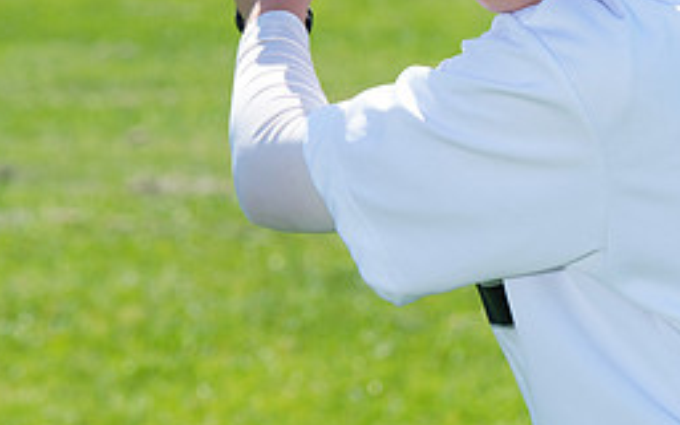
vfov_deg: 3.5
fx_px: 6894
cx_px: 434
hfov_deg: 5.6
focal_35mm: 372
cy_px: -212
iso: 200
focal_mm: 161
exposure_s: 1/250
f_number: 9
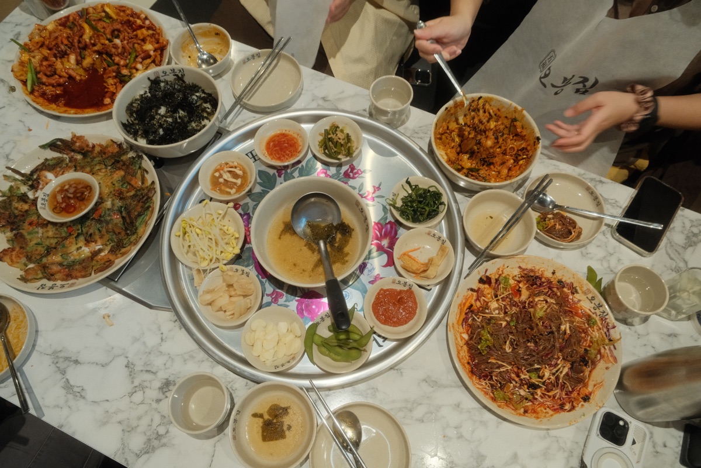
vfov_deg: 53.1
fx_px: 467
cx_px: 350
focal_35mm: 24
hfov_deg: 73.7
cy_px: 234
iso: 3200
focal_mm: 16
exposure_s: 1/60
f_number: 5
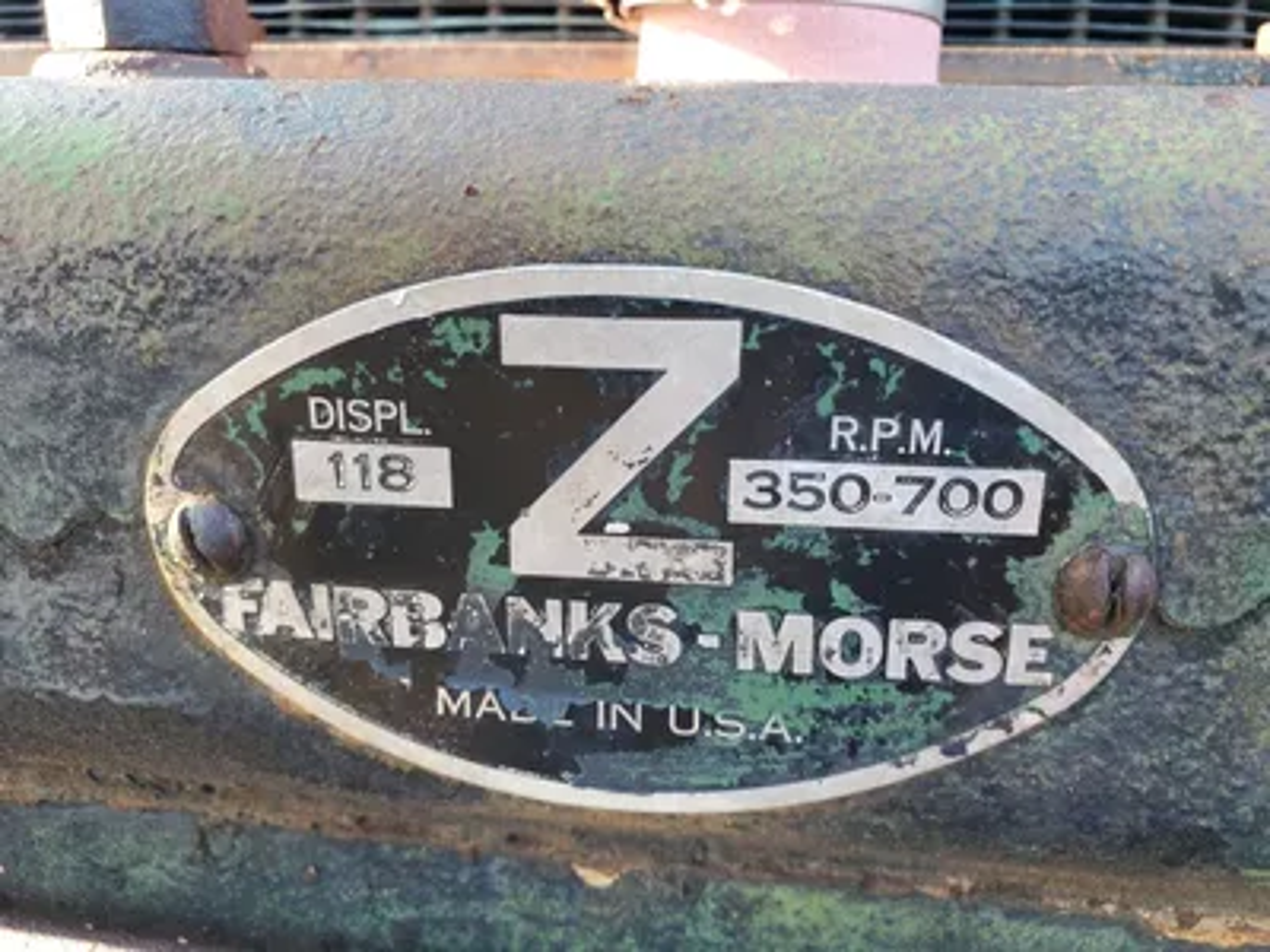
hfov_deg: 67.3
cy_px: 476
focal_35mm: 26
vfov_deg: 53.1
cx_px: 635
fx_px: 954
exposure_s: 1/120
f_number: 2.4
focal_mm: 4.3
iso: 125
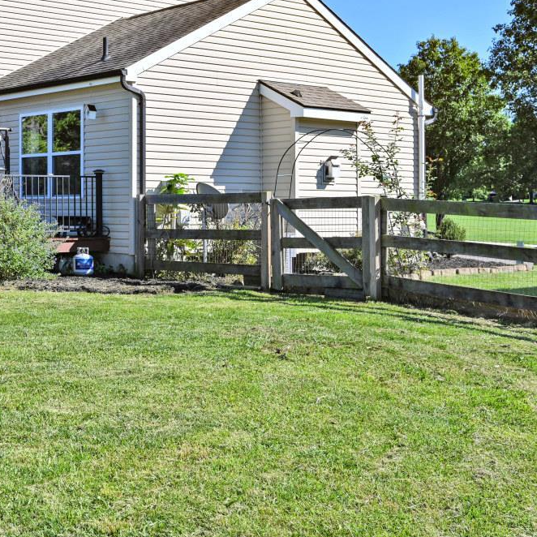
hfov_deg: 30.1
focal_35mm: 53
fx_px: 930
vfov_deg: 31.9
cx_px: 3
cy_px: 163
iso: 100
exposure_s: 1/320
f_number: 6.3
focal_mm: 27.5
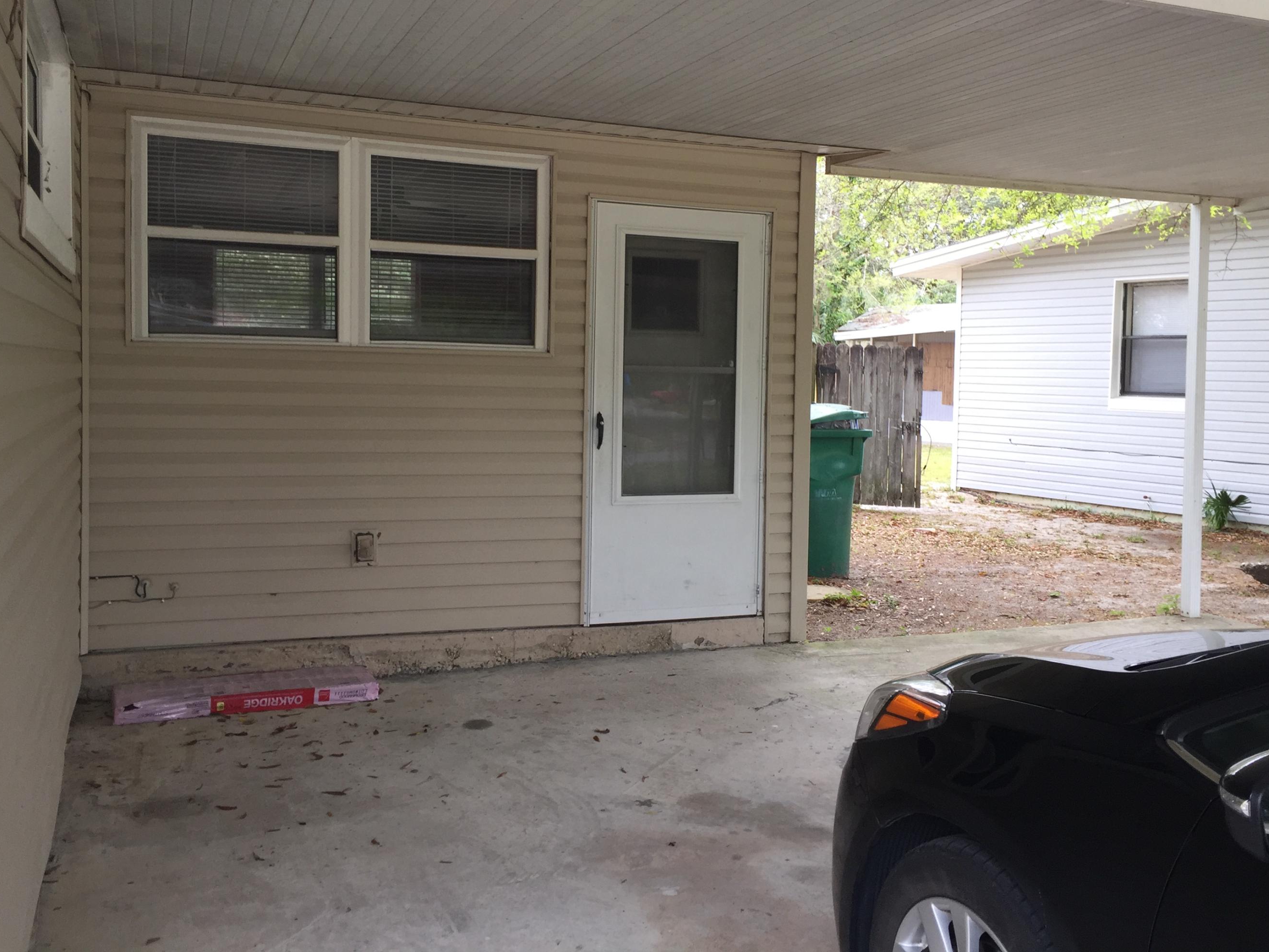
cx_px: 656
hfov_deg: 55.3
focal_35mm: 33
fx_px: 1210
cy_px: 411
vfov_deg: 42.8
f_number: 2.2
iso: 40
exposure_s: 1/120
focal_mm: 4.15
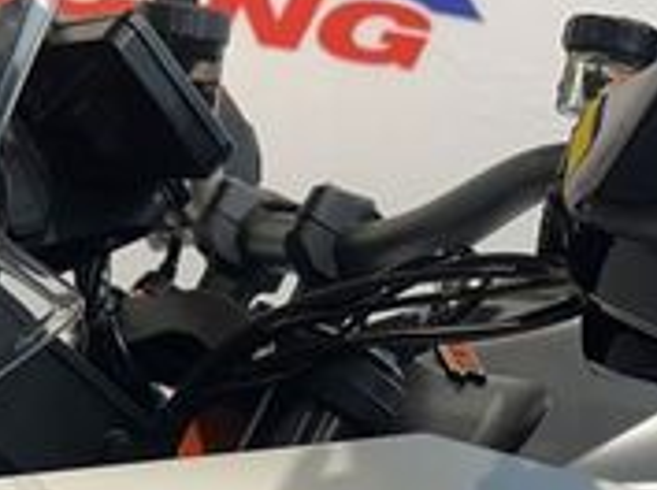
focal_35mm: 87
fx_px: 1648
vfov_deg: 15.3
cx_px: 193
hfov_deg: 22.4
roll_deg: -0.2
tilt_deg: -5.2
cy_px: 798
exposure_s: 1/100
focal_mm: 6.86
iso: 100
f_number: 1.78
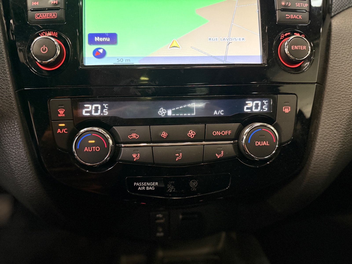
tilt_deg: -27.5
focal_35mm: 24
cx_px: 176
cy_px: 132
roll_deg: -1.4
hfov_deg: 71.6
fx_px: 244
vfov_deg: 56.8
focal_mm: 6.76
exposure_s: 1/31
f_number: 1.78
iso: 1000
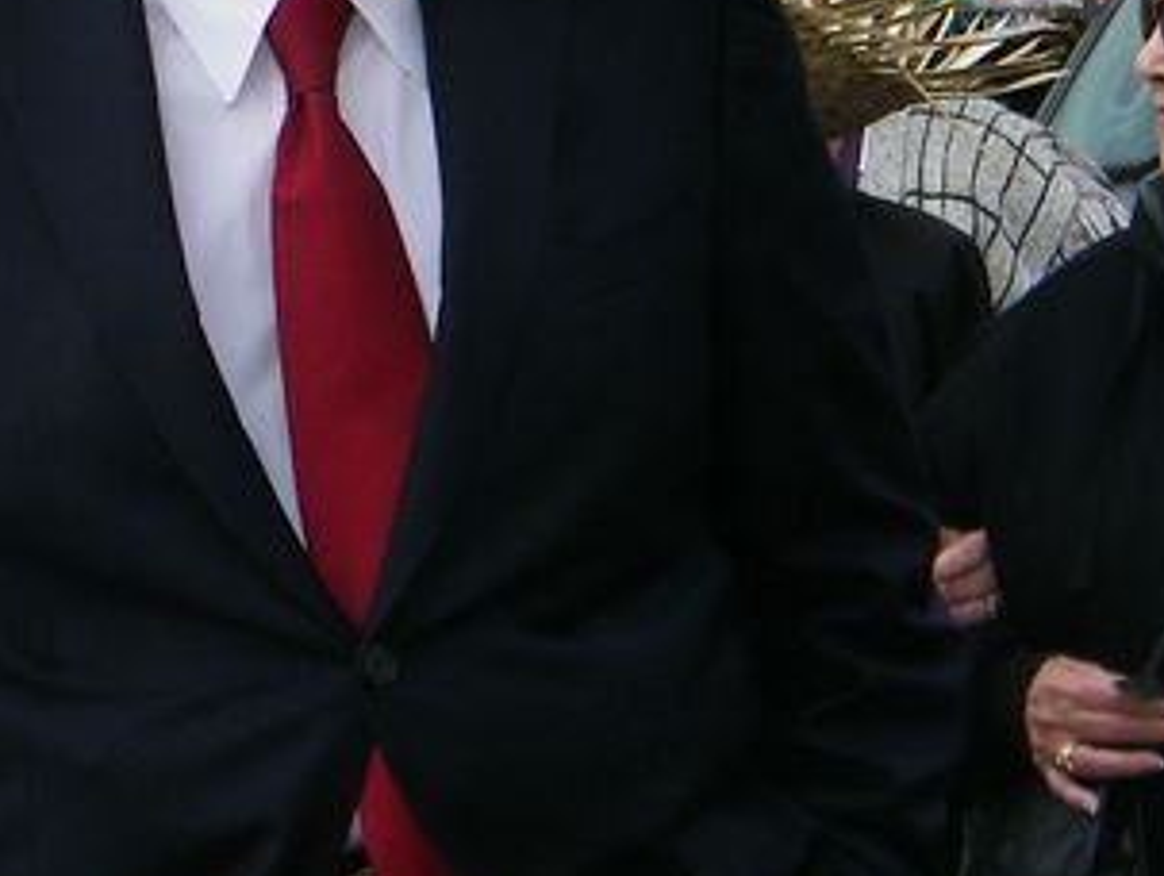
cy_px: -304
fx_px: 9090
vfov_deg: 5.5
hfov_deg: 7.3
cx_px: 1068
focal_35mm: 270
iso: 80
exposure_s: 1/320
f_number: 4.4
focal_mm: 14.3
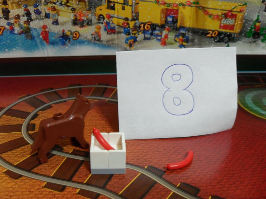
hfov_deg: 52.6
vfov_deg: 40.7
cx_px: 133
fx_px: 269
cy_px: 100
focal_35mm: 35
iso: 200
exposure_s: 1/10
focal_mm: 6.2
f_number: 2.8
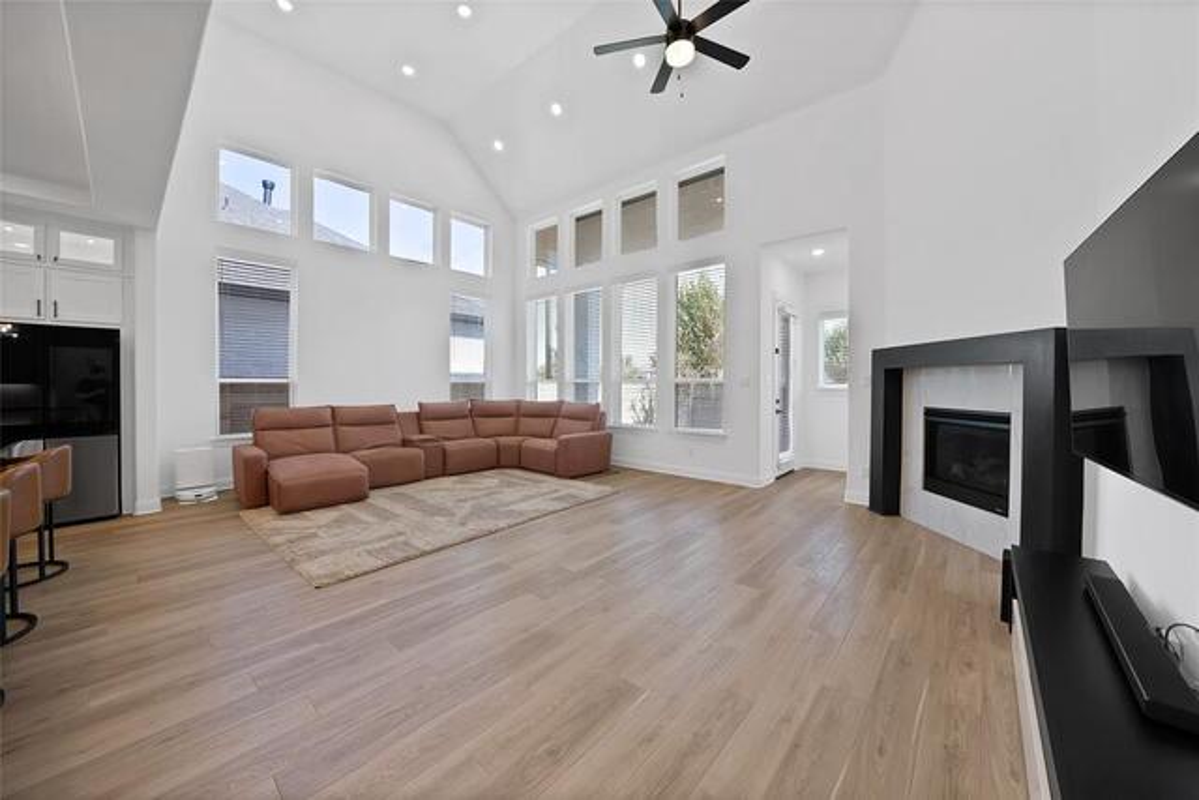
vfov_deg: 90.0
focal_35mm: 12
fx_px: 400
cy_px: 400
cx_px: 600
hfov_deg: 112.6
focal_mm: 12
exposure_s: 1/15
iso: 640
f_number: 9
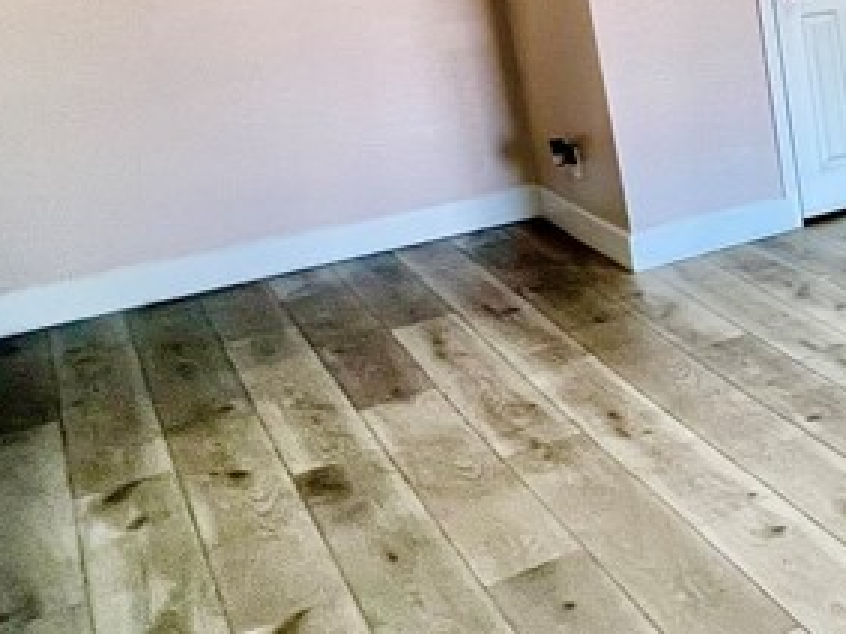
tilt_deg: -17.1
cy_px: 176
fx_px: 1148
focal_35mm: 47
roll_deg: +2.6
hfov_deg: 28.6
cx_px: 1223
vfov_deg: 30.5
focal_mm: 1.57
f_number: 1.8
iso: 160
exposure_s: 1/120
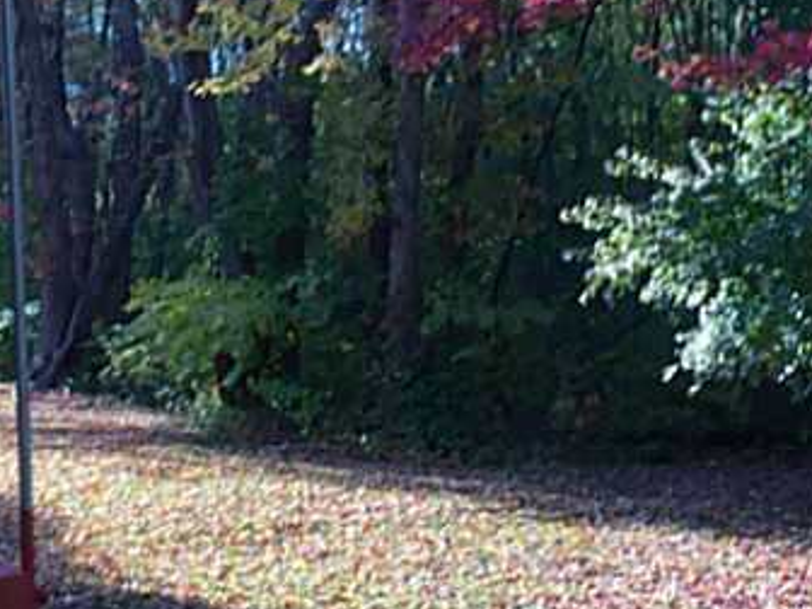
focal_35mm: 69
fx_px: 1619
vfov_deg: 21.3
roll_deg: +1.7
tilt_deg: +0.4
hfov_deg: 28.1
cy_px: 227
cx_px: 362
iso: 32
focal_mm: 4.15
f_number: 2.2
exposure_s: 1/120
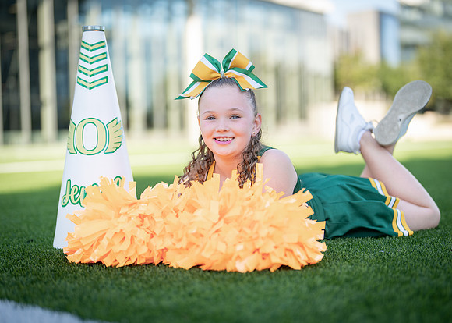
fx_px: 741
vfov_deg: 24.6
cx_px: 223
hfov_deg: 33.9
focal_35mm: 58
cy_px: 167
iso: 100
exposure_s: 1/1600
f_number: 1.2
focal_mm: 50
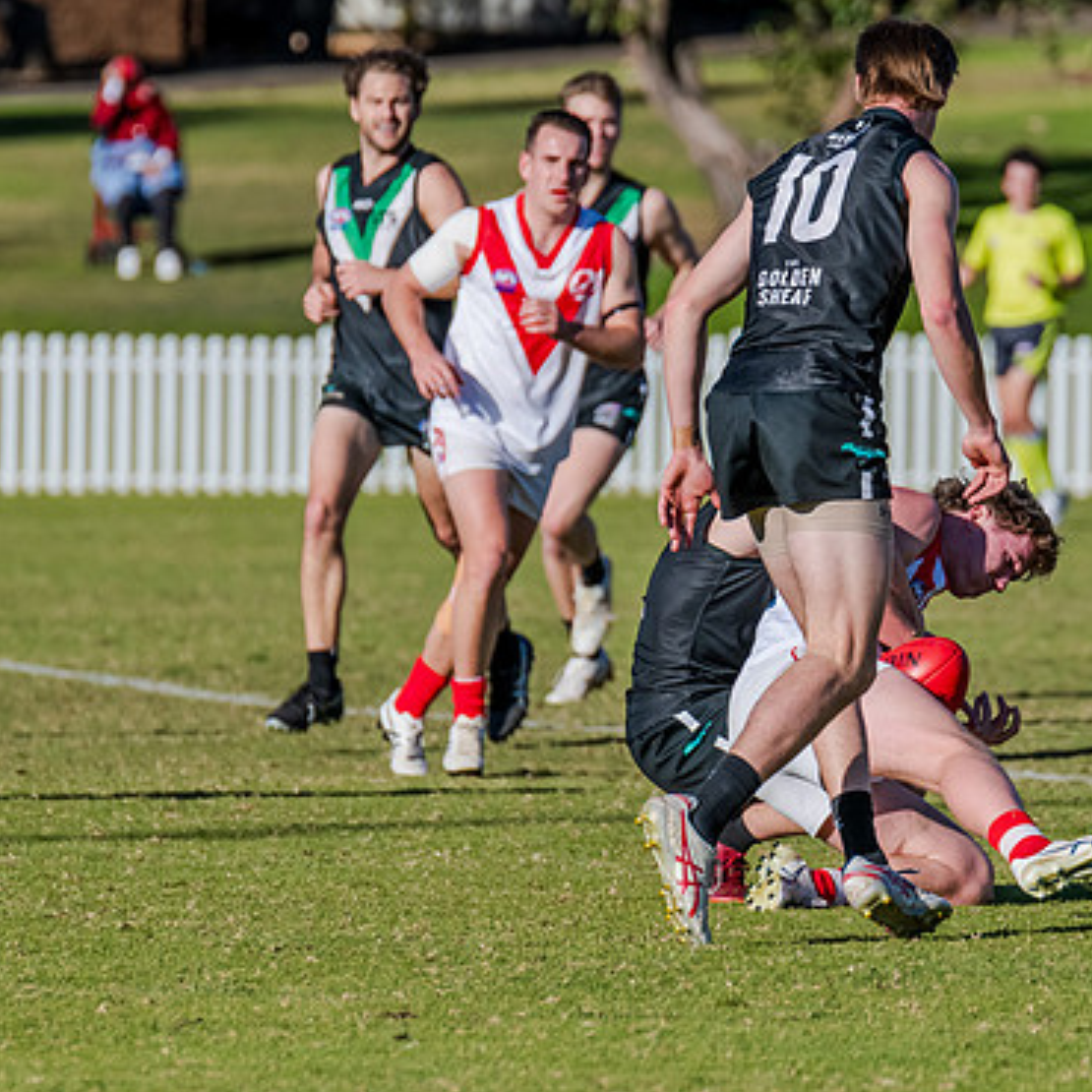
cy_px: 603
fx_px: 25340
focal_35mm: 710
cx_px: 1006
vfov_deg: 2.5
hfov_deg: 2.5
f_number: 8
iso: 640
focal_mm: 420
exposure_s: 1/2000
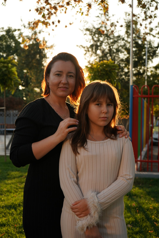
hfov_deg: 27.0
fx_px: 331
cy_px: 119
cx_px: 80
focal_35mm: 50
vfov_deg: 39.6
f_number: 5.6
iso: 100
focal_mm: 50
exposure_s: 1/125
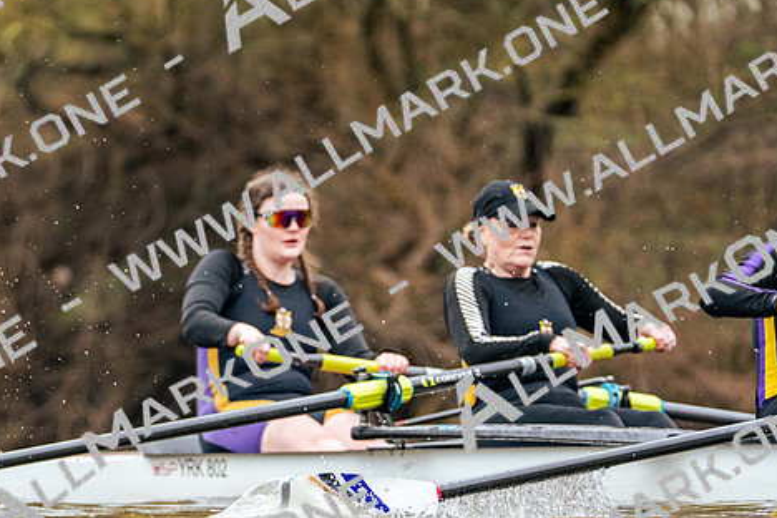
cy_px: 296
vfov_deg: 2.8
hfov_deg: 4.2
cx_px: 314
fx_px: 10704
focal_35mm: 496
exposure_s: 1/2000
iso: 6400
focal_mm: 400
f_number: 6.3
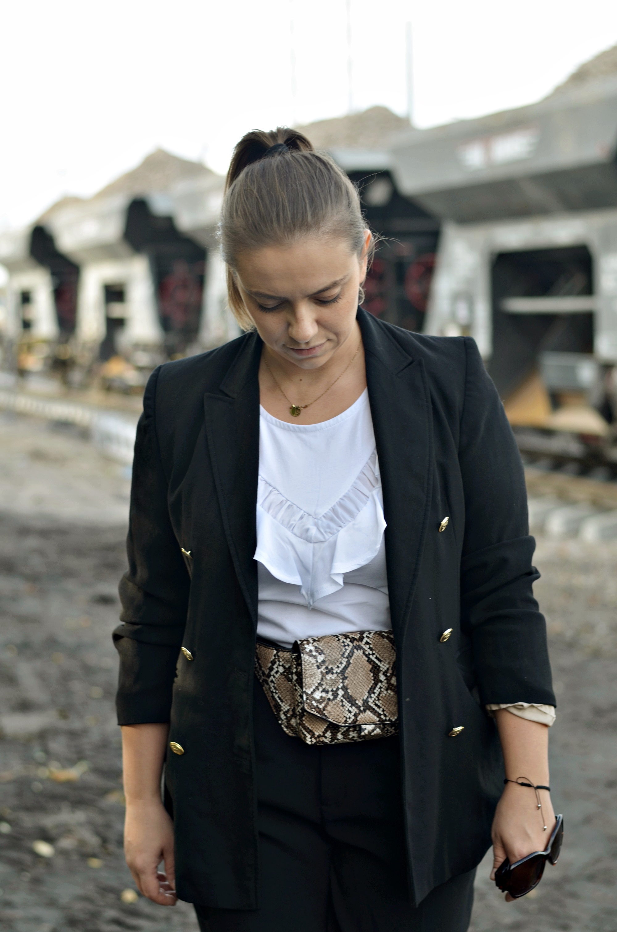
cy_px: 466
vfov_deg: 27.0
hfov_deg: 18.1
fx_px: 1937
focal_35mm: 75
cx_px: 308
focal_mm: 50
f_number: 2.8
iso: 100
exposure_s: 1/250
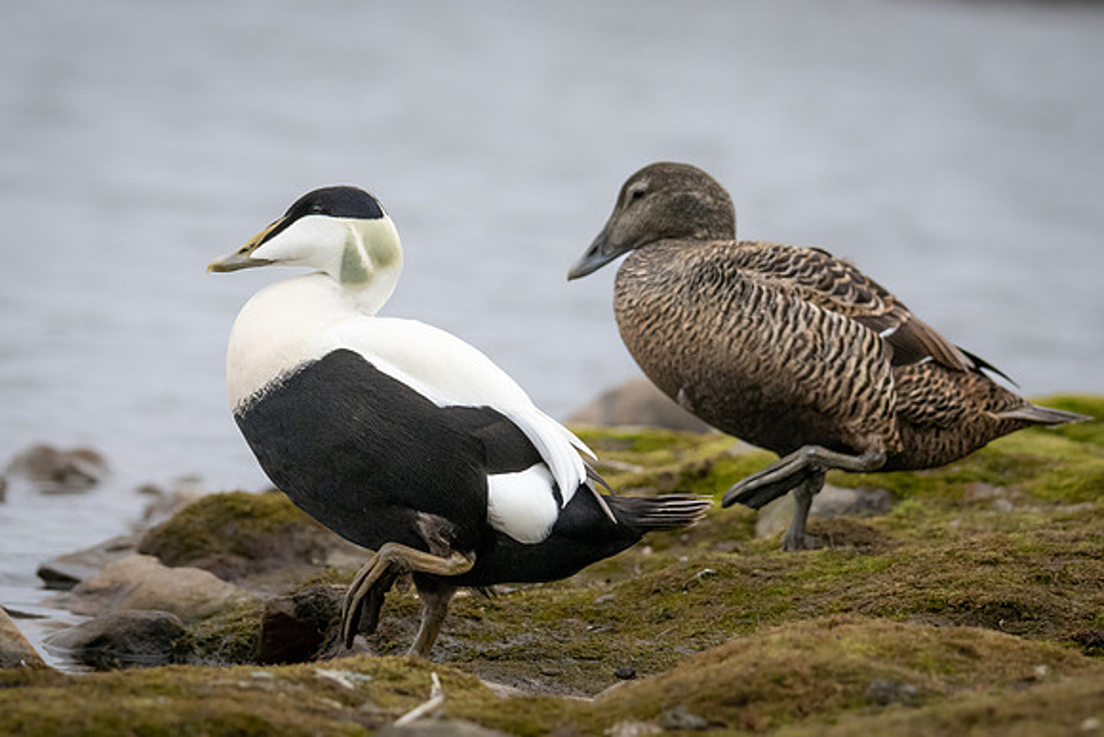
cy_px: 230
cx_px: 406
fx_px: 14466
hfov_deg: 4.4
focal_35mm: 472
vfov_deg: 2.9
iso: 1600
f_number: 5.6
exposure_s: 1/2000
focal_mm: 280
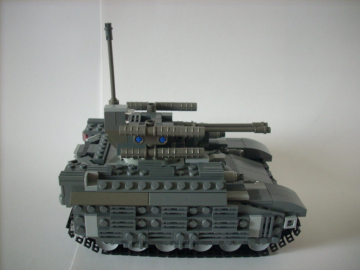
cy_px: 135
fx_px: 385
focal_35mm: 37
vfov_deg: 38.7
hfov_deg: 50.1
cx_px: 180
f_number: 2.8
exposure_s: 1/26.3
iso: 200
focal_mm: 6.2
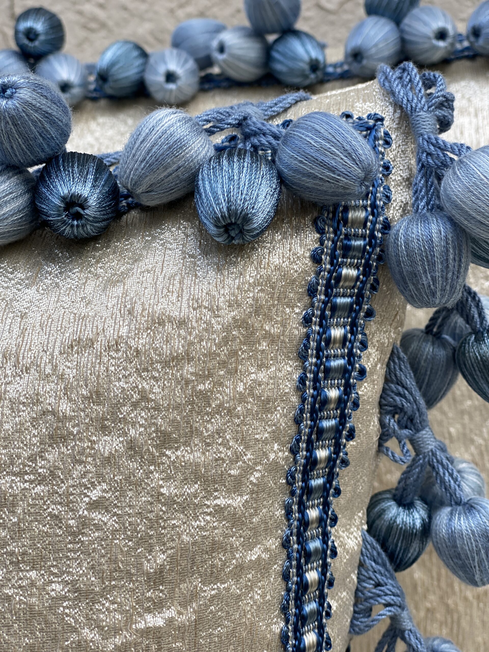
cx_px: 244
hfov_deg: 28.0
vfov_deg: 36.8
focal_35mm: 52
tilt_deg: -16.3
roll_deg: +7.6
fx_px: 979
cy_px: 326
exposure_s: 1/180
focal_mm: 6
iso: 20
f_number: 2
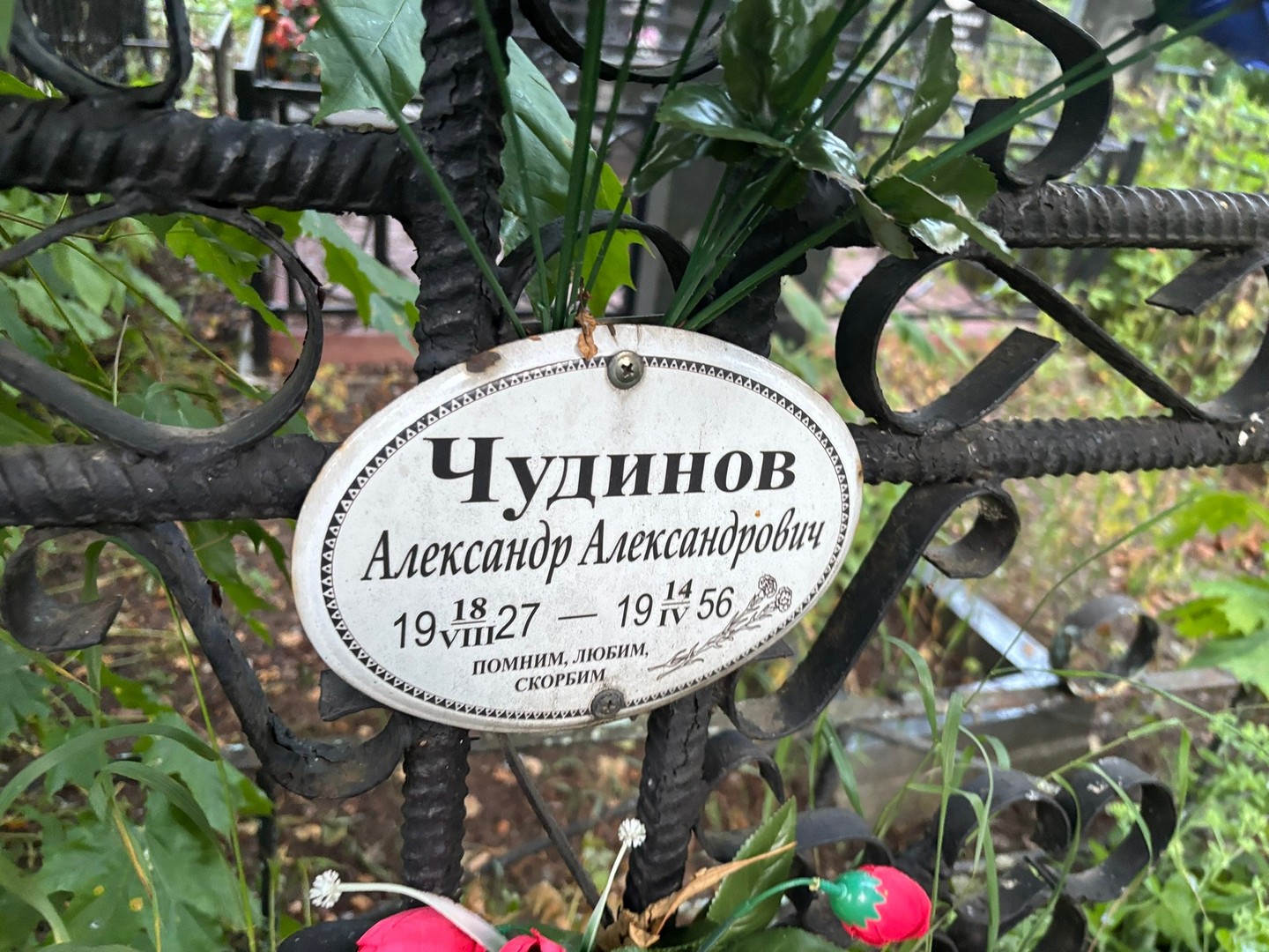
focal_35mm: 26
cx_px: 634
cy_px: 476
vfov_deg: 53.1
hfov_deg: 67.3
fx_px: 953
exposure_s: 1/60
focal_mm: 5.96
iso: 320
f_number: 1.6
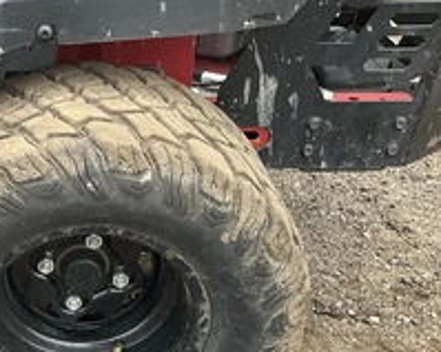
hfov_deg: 30.8
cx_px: 7
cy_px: 312
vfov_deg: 25.9
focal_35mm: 57
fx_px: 744
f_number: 1.8
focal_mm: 3
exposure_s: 1/122
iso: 50
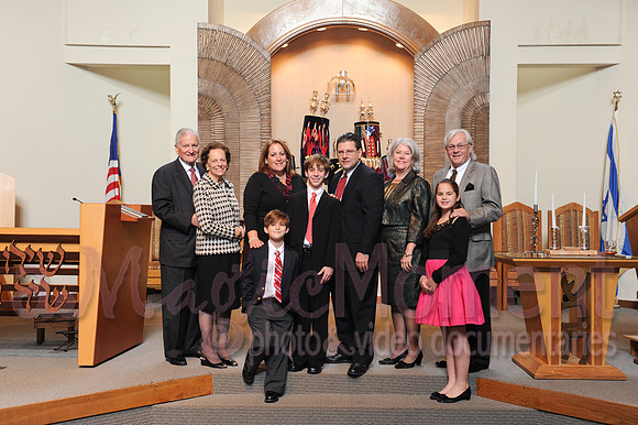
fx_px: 744
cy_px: 212
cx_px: 319
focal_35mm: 42
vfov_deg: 31.9
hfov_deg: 46.4
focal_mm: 42
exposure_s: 1/50
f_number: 5
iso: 500
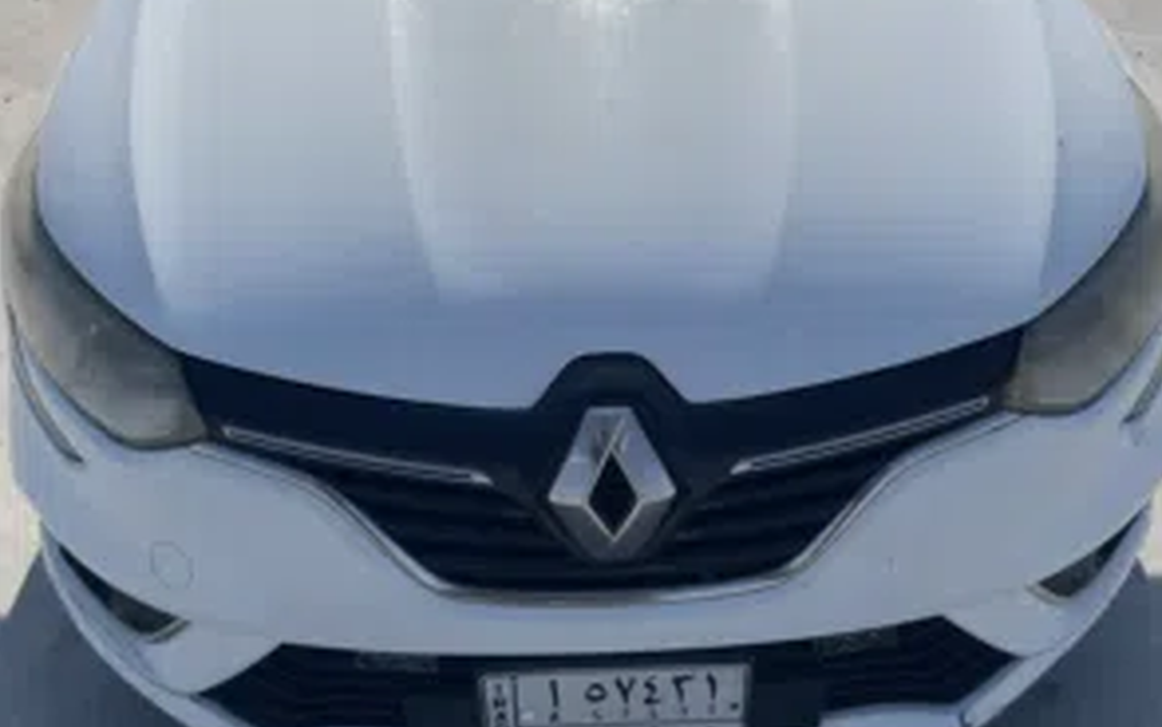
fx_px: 1140
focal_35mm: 36
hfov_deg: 54.0
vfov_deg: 33.2
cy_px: 51
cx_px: 589
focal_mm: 5.1
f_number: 1.6
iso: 32
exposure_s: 1/7937
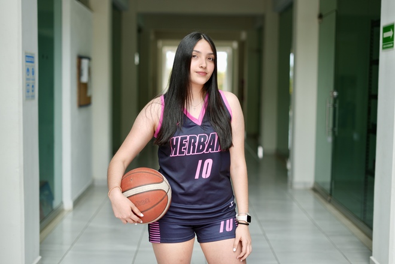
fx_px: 549
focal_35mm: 50
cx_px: 198
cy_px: 132
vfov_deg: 27.0
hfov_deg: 39.6
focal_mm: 50
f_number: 2
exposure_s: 1/200
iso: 80
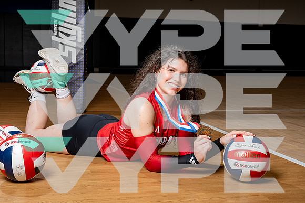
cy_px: 109
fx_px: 426
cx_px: 142
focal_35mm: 50
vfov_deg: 26.9
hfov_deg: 39.4
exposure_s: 1/250
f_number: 8
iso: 100
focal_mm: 47
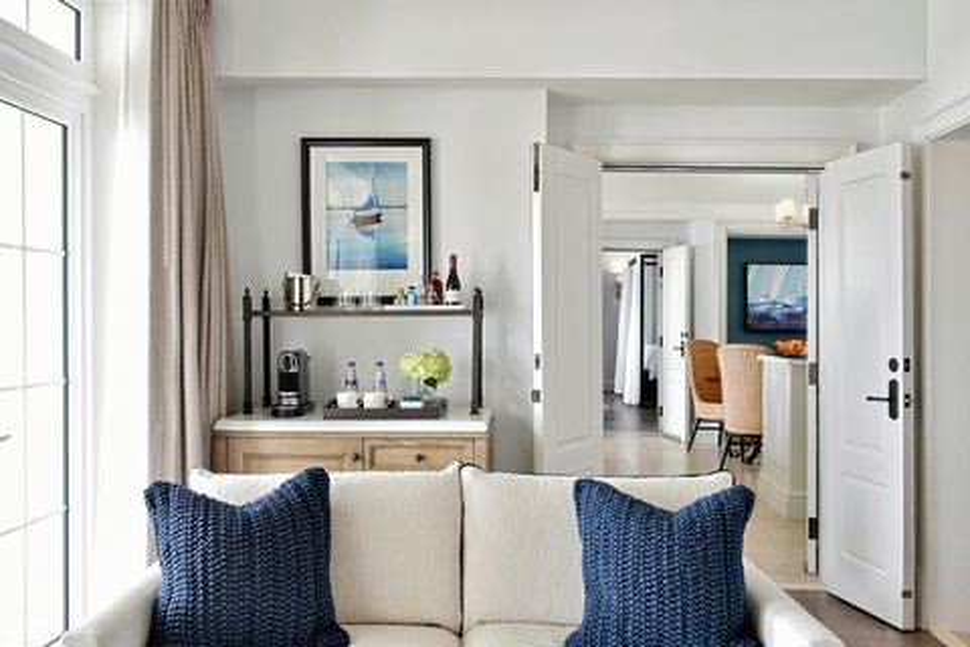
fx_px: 862
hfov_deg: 58.7
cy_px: 324
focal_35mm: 32
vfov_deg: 41.1
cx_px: 485
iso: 200
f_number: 16
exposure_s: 1
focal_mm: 32
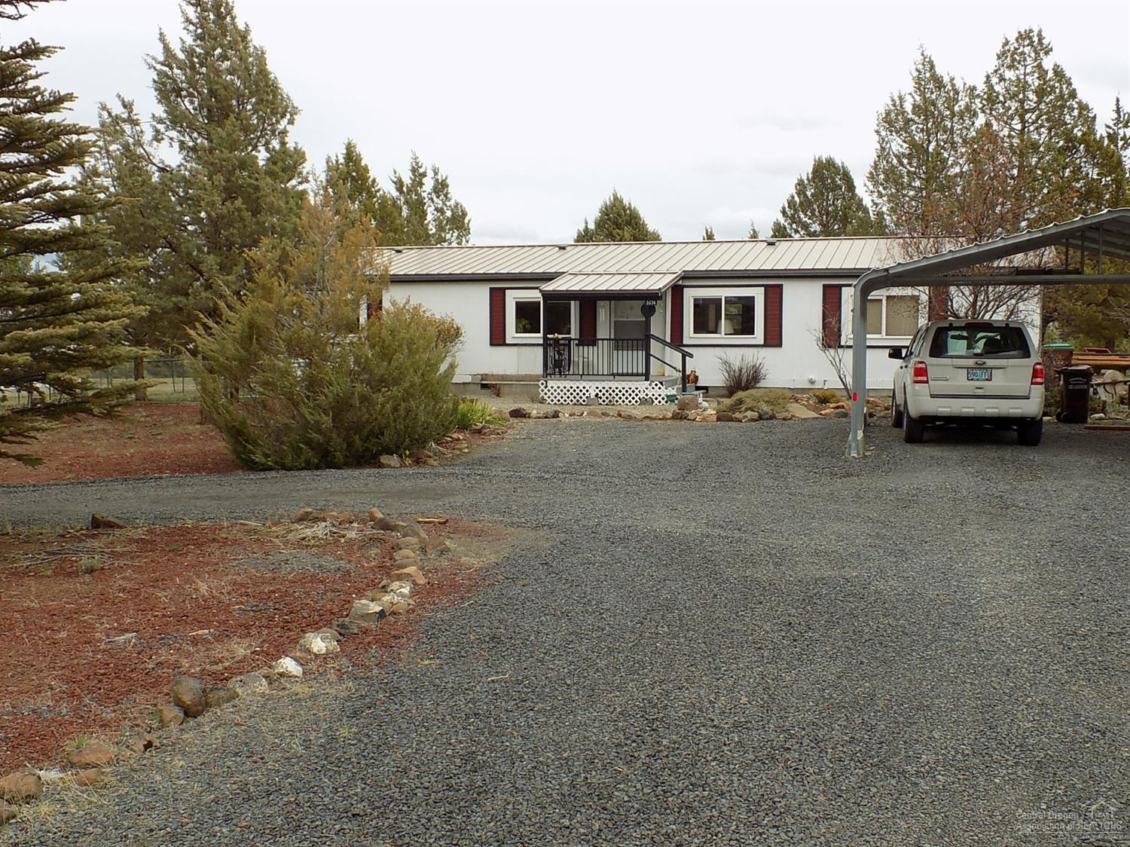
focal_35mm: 37
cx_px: 565
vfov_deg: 38.6
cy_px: 424
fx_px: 1207
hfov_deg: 50.2
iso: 80
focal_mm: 6.6
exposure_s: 1/400
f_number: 3.5
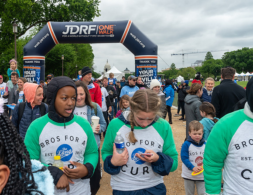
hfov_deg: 48.2
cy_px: 87
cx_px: 71
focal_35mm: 37
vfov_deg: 39.2
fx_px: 274
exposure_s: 1/250
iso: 200
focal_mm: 18
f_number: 9
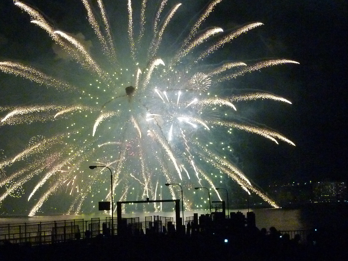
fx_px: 714
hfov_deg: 27.4
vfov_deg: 20.7
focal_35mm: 71
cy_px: 130
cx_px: 174
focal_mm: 6.5
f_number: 3.6
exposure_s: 1/40
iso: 800
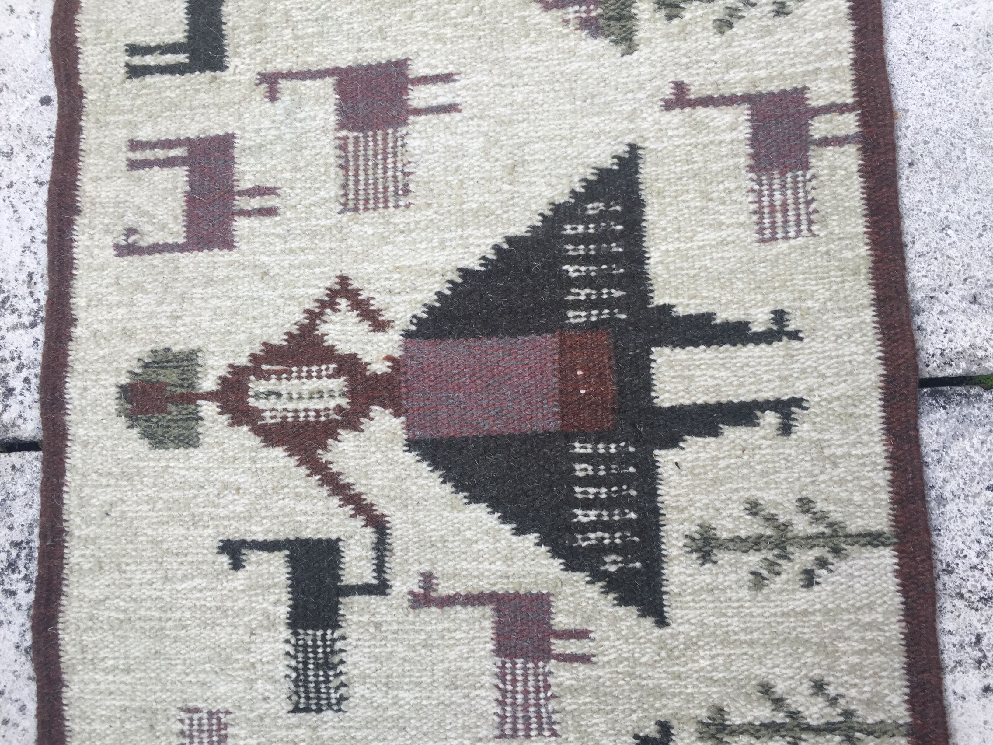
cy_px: 372
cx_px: 496
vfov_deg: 48.2
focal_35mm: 29
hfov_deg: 61.7
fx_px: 832
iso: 40
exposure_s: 1/100
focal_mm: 4.15
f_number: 2.2
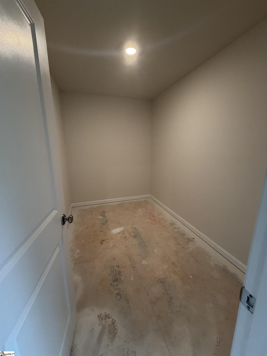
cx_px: 134
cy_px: 178
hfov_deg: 85.7
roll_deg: +0.4
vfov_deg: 102.1
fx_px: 144
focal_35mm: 14
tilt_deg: -12.0
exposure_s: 1/60
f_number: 2.2
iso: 200
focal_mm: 2.22
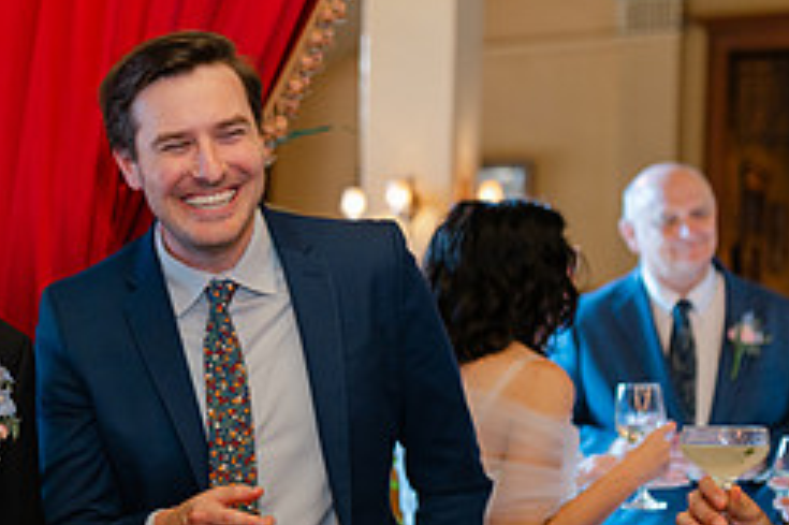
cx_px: 0
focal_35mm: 83
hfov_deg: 23.5
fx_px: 1818
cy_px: 427
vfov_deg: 16.3
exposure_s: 1/100
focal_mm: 35
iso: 250
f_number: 2
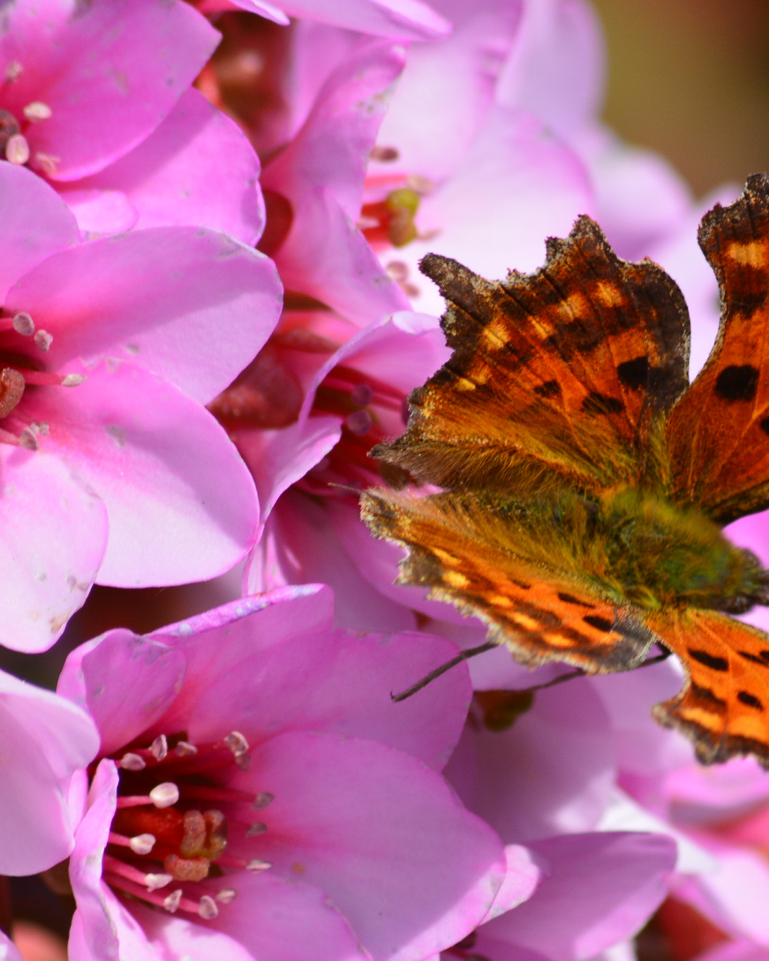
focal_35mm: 572
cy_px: 480
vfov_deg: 3.4
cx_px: 618
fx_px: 16273
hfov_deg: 2.7
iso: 200
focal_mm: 270
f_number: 10
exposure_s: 1/320
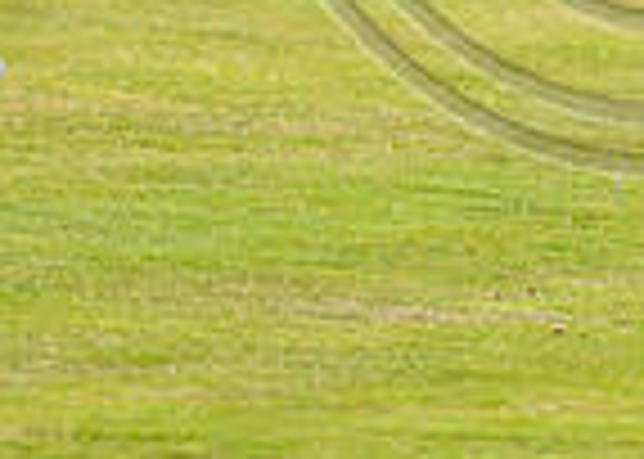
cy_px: -411
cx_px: 973
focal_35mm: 1925
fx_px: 35192
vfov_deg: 0.7
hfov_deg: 1.0
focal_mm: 400
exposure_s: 1/3200
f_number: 4
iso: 500
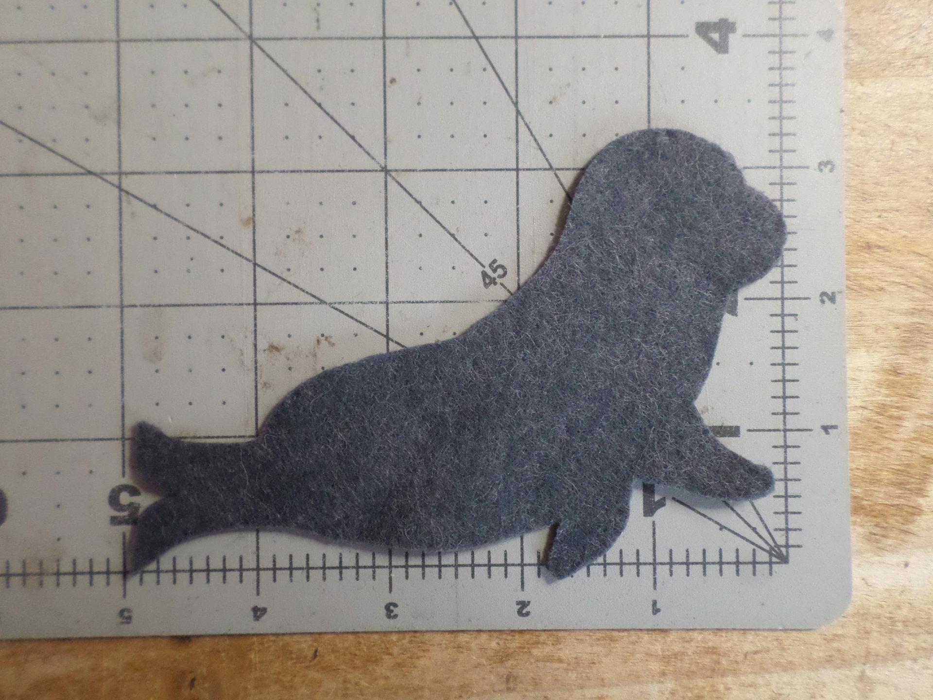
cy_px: 350
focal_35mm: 25
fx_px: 674
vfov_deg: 54.9
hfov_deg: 69.4
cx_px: 466
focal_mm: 4.5
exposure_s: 1/30
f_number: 2.5
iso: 320
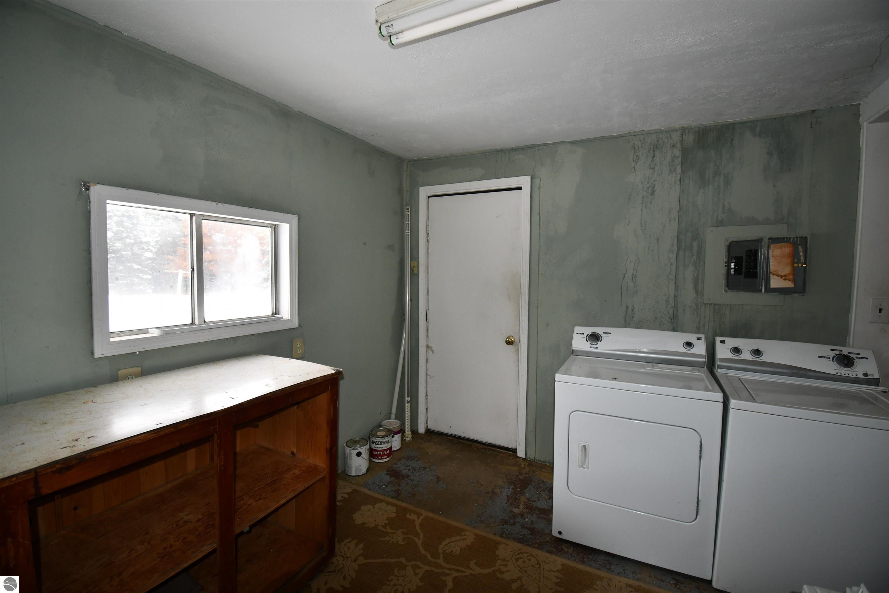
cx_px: 444
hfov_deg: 100.4
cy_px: 296
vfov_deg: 77.3
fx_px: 370
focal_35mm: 15
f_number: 4.5
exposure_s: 1/125
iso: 280
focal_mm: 10
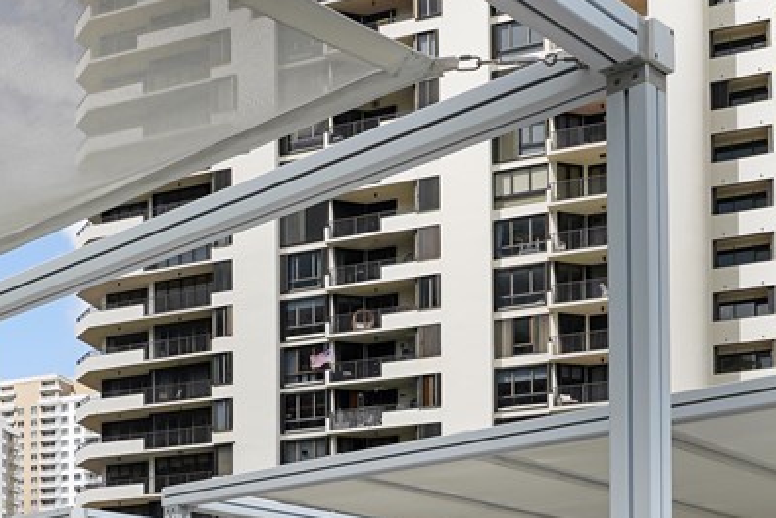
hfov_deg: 31.1
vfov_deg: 19.5
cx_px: 12
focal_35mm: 60
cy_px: 794
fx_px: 1293
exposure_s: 1/200
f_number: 9
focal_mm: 14
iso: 100
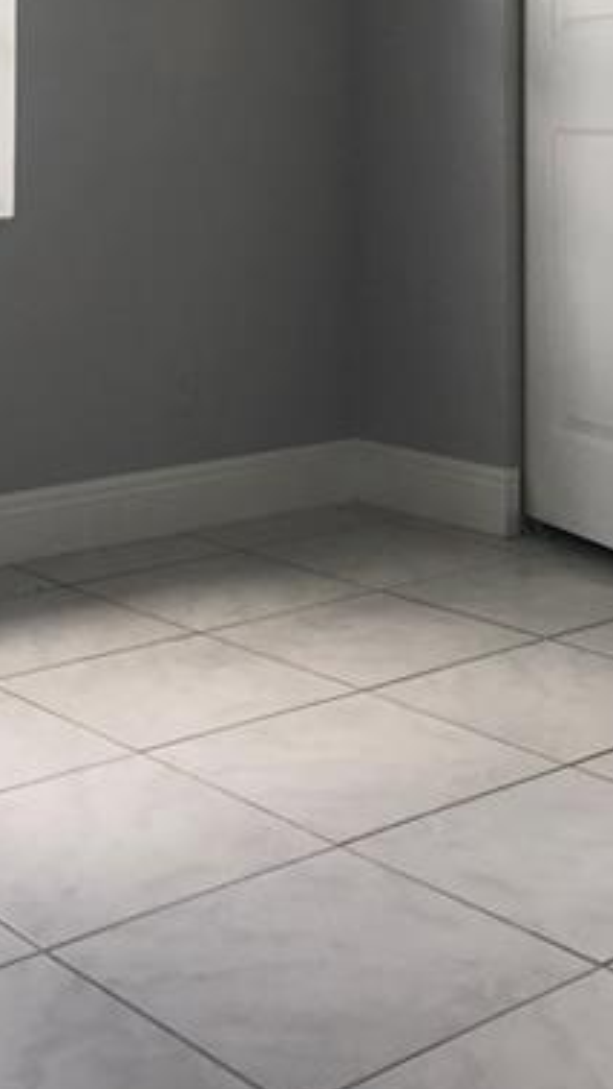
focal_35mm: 62
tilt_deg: +2.5
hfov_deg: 19.4
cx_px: 337
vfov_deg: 31.5
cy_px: 26
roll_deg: -0.1
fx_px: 1789
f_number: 1.8
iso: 20
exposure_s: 1/60
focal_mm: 3.99
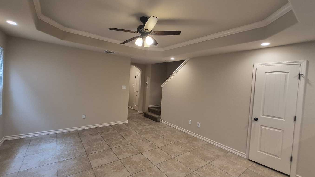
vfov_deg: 70.5
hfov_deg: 103.0
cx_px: 152
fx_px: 125
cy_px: 86
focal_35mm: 15
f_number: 2.2
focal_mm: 1.74
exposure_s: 1/60
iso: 250
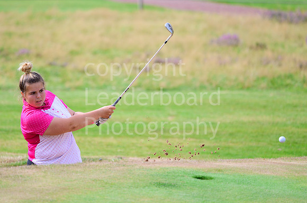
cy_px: 81
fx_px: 3564
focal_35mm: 419
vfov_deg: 3.3
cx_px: 124
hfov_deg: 4.9
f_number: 5.6
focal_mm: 350
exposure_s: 1/1000
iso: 320
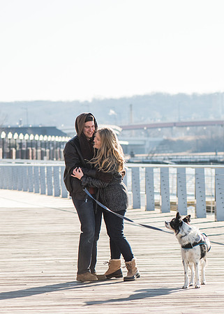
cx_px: 245
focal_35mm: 208
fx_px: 1856
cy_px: 150
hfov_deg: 6.9
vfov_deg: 9.7
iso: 100
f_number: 2.8
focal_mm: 105
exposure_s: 1/2500
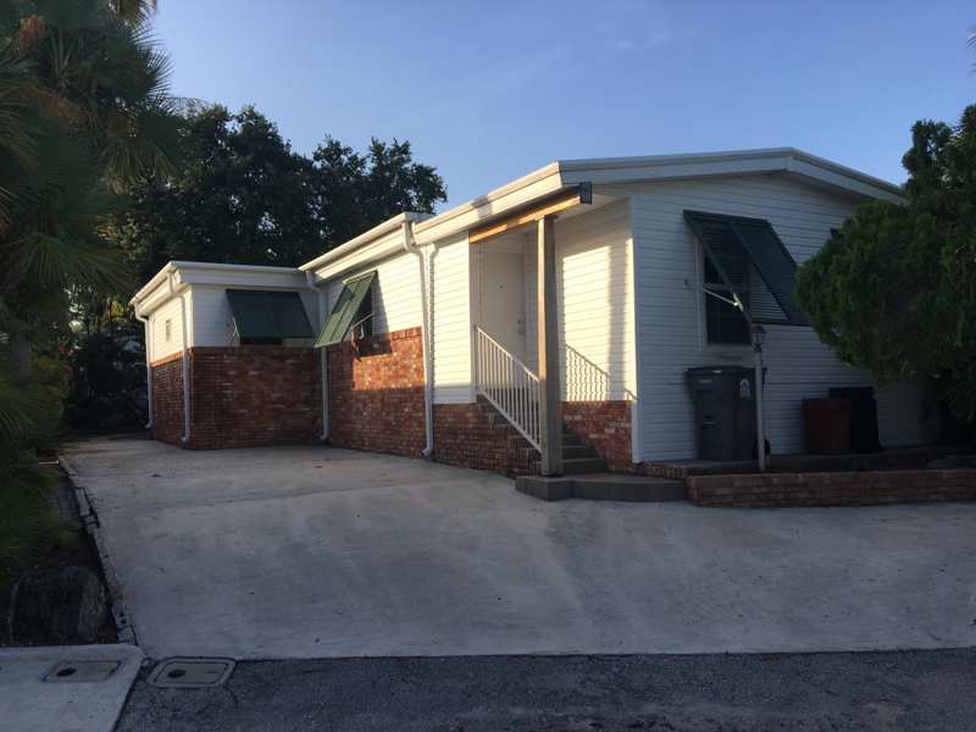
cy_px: 366
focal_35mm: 29
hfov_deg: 61.7
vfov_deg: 48.2
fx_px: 818
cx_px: 488
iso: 25
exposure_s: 1/845
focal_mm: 4.15
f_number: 2.2
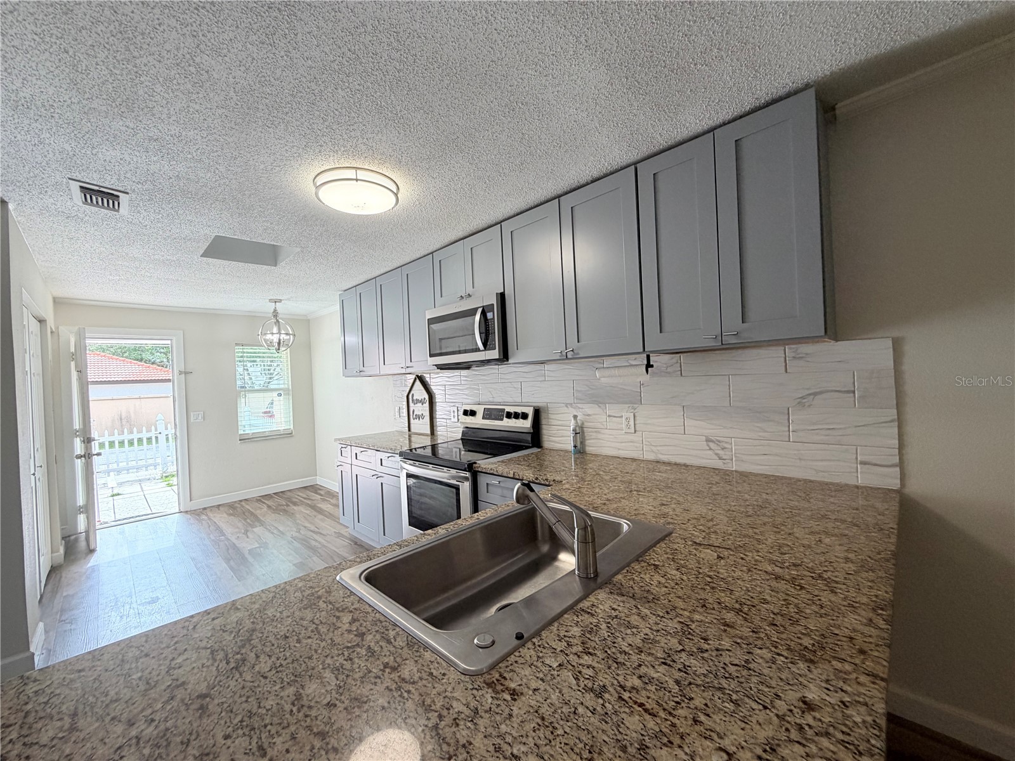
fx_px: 411
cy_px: 380
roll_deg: +1.6
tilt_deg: -0.4
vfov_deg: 85.7
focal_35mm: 14
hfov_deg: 102.1
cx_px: 508
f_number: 2.2
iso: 125
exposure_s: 1/120
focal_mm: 2.22
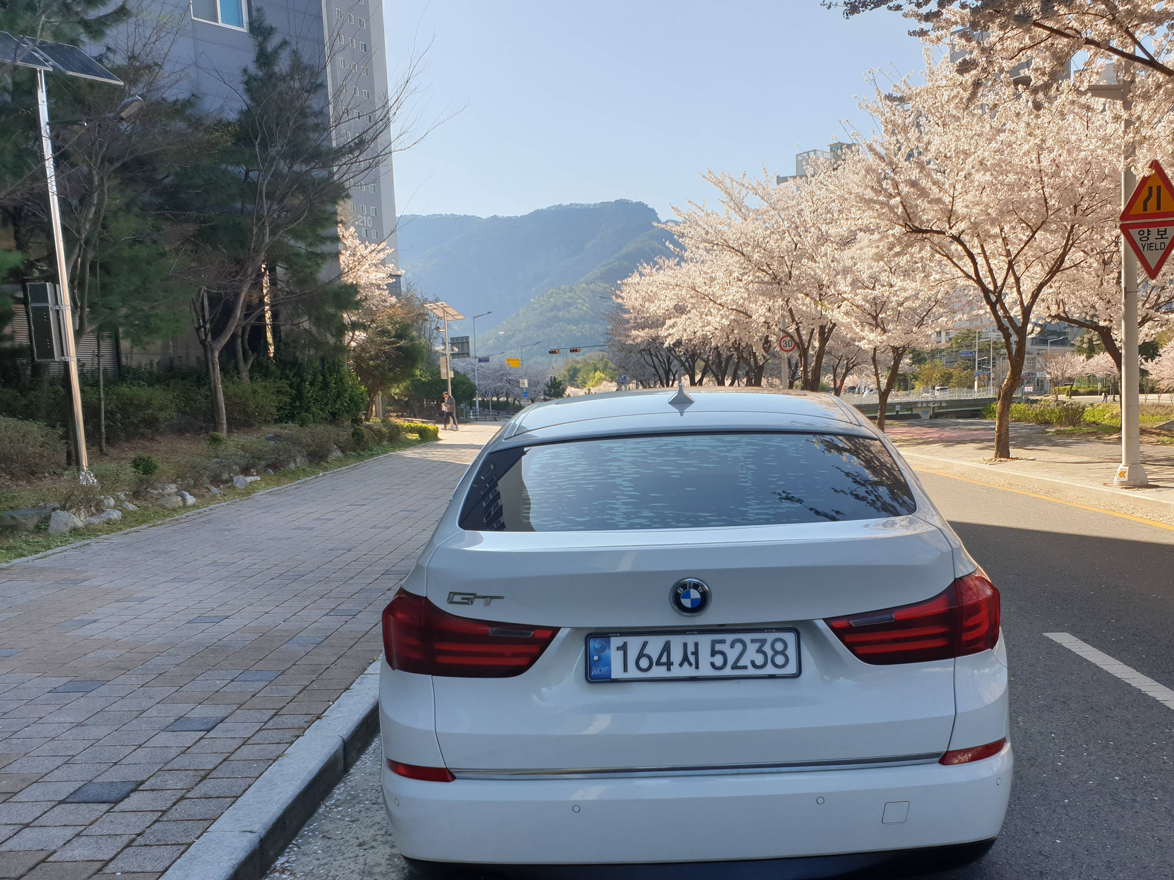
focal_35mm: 31
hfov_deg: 58.1
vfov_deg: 45.2
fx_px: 1051
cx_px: 673
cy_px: 524
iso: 50
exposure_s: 1/950
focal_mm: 4.3
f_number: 2.4
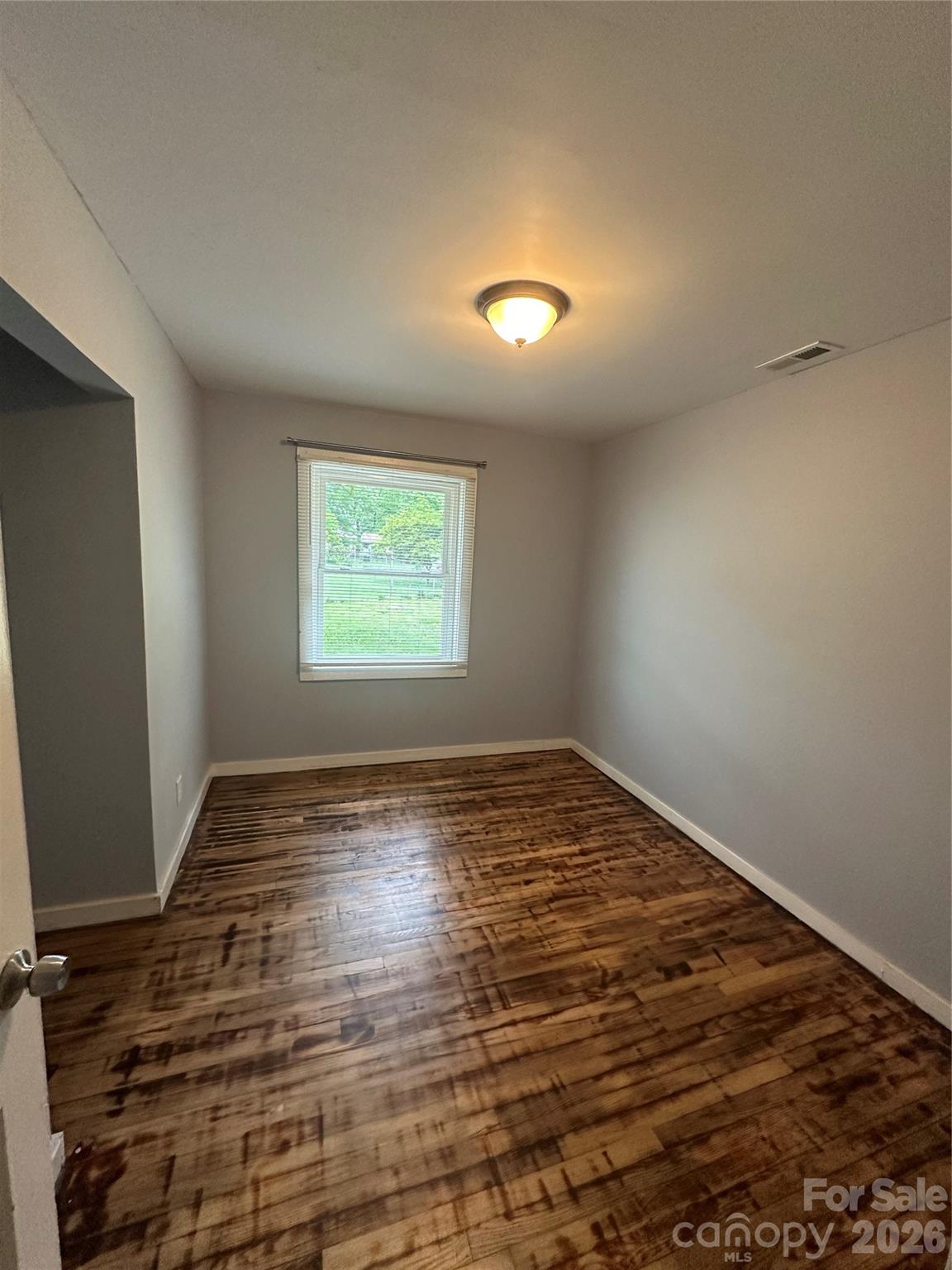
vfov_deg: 102.1
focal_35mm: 14
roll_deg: -3.6
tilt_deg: -6.9
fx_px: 513
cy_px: 635
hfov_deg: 85.7
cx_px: 476
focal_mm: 2.22
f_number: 2.2
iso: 320
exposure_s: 1/120
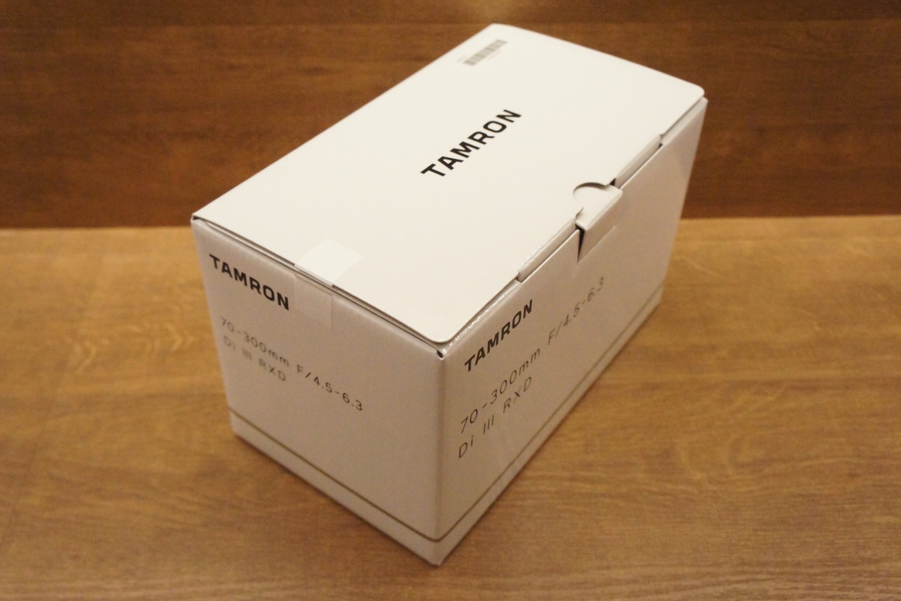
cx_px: 440
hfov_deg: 53.8
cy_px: 306
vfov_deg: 37.3
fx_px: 889
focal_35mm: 36
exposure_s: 1/2000
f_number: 5
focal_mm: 23
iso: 6400
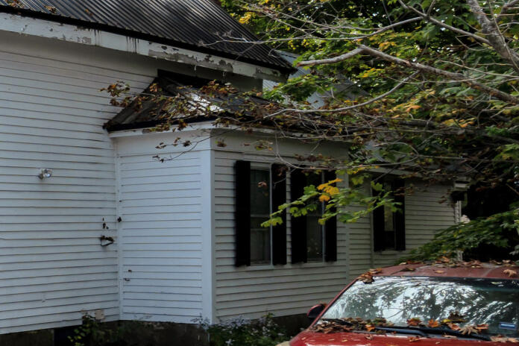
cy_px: 240
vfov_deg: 19.6
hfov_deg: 20.4
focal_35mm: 69
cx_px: -421
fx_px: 995
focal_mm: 16
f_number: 8
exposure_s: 1/125
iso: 100
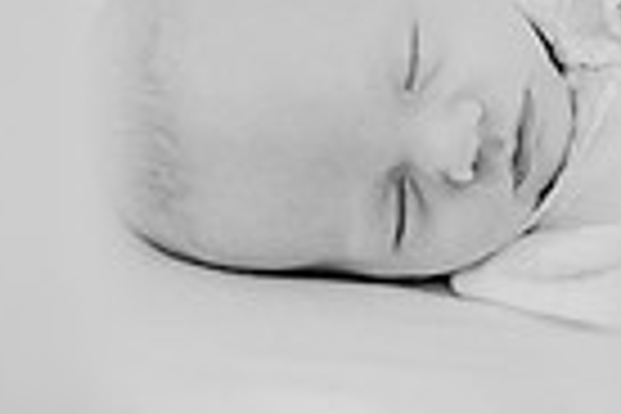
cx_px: 410
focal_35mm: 101
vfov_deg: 13.5
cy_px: 61
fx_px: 1742
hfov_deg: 20.1
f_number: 2.2
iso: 640
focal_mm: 24
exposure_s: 1/160
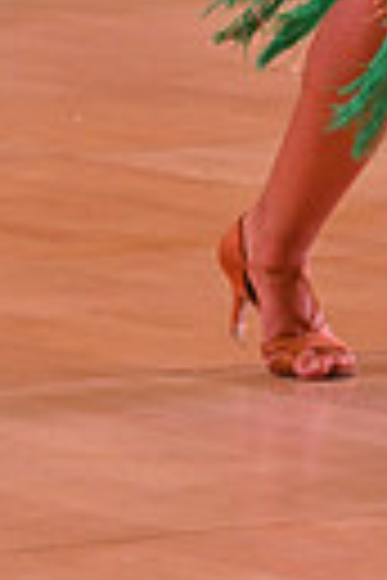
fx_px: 7965
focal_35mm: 494
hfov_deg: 2.8
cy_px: -481
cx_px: 488
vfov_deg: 4.1
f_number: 5
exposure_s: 1/400
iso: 2000
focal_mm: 110
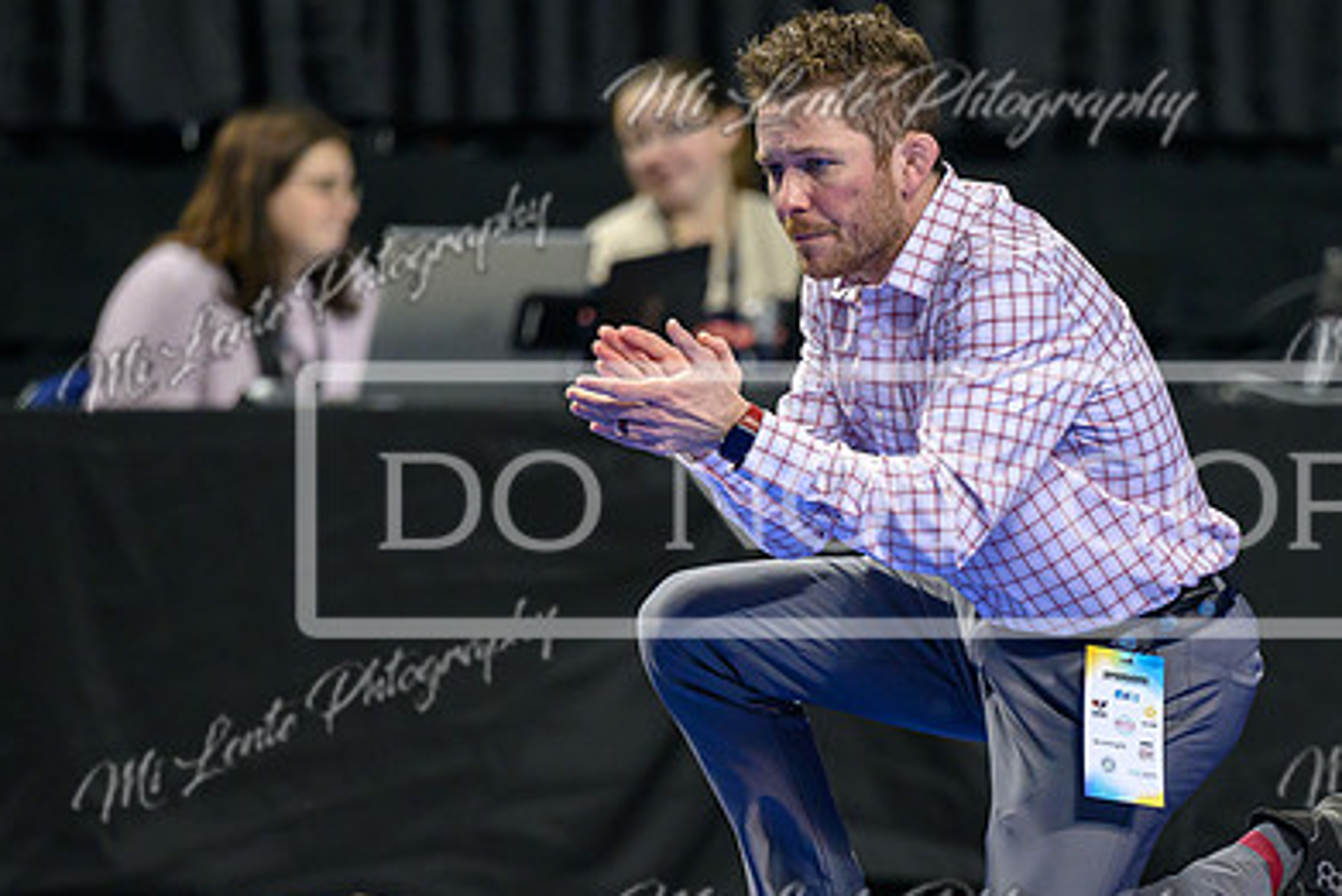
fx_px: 15438
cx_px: 899
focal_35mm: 414
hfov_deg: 5.0
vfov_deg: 3.3
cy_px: 694
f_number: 2.8
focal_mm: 200
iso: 2500
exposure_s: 1/800
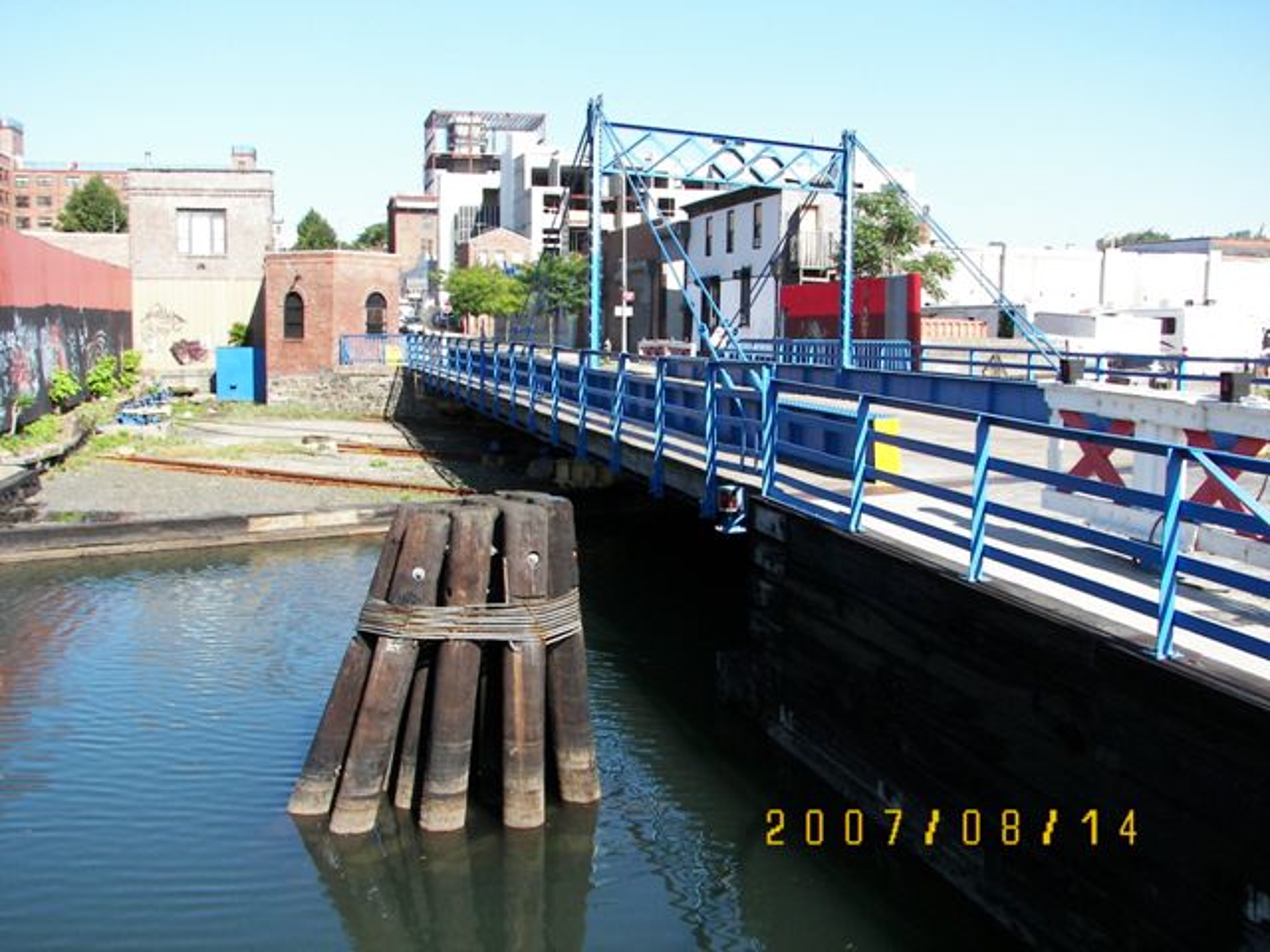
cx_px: 635
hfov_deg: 45.8
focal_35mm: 41
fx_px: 1504
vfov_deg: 35.1
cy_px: 476
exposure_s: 1/640
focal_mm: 6.8
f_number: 4
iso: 125
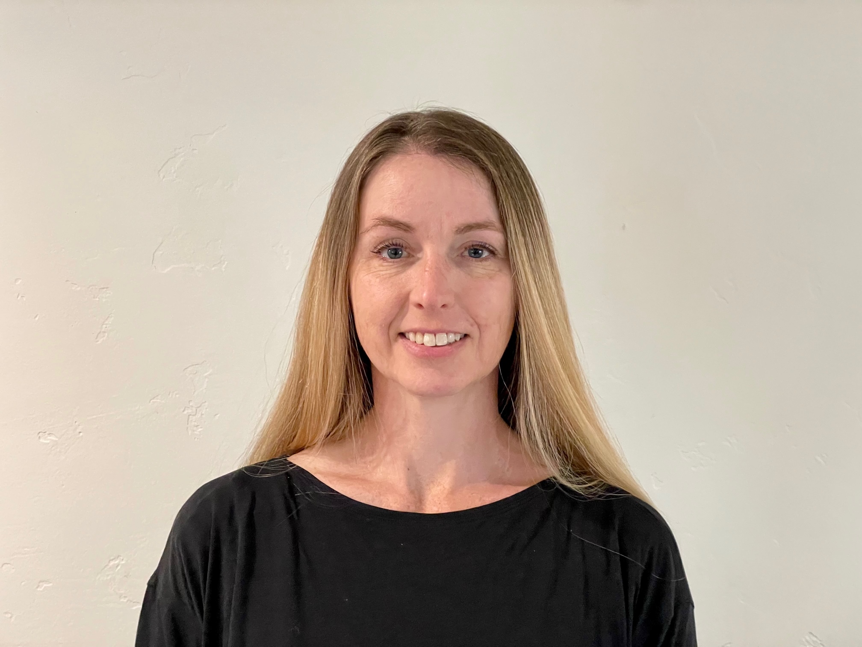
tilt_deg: +1.7
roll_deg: -0.9
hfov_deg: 36.8
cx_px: 431
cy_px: 324
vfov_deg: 28.0
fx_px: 1295
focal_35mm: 52
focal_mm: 6
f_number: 2
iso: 640
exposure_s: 1/60
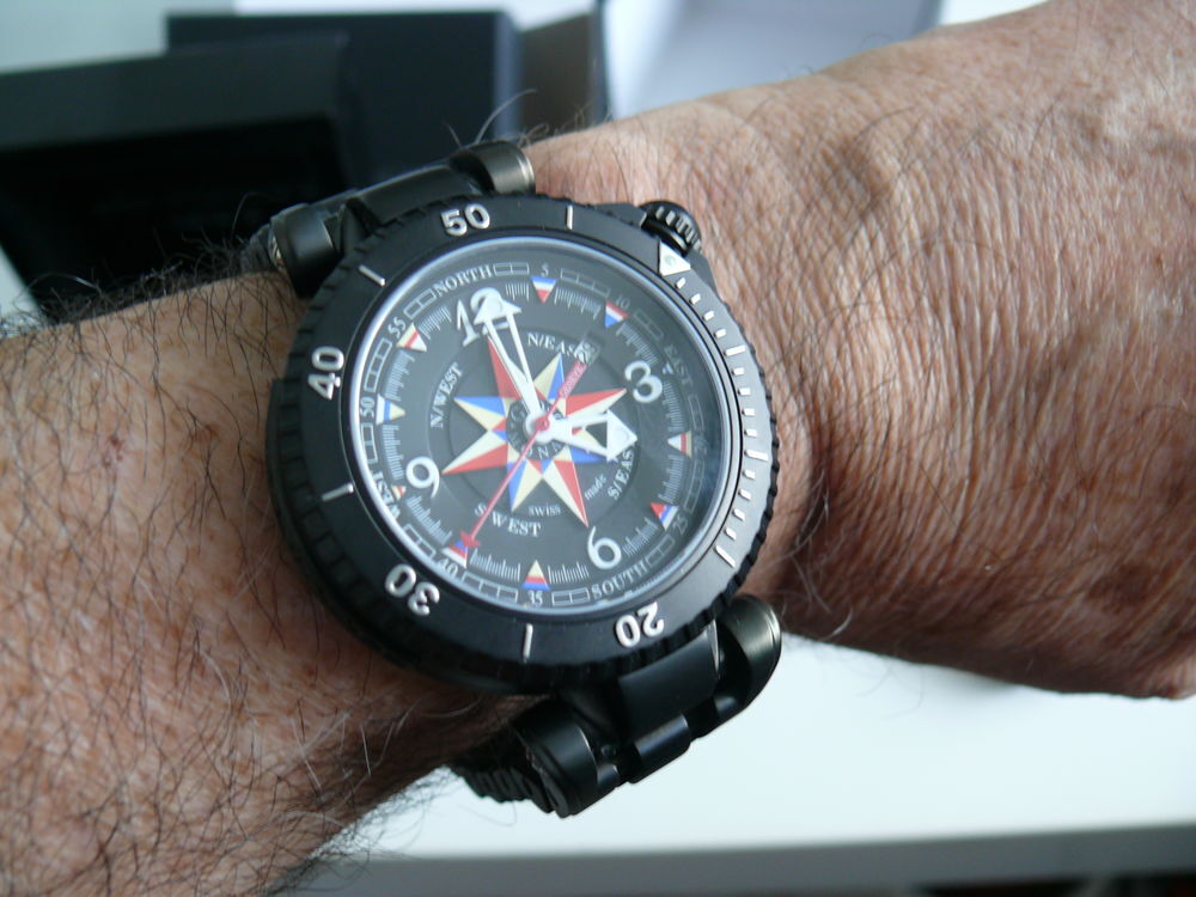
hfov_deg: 52.6
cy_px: 448
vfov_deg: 40.7
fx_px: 1209
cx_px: 598
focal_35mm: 35
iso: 125
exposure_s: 1/30
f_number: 2.8
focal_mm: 7.4
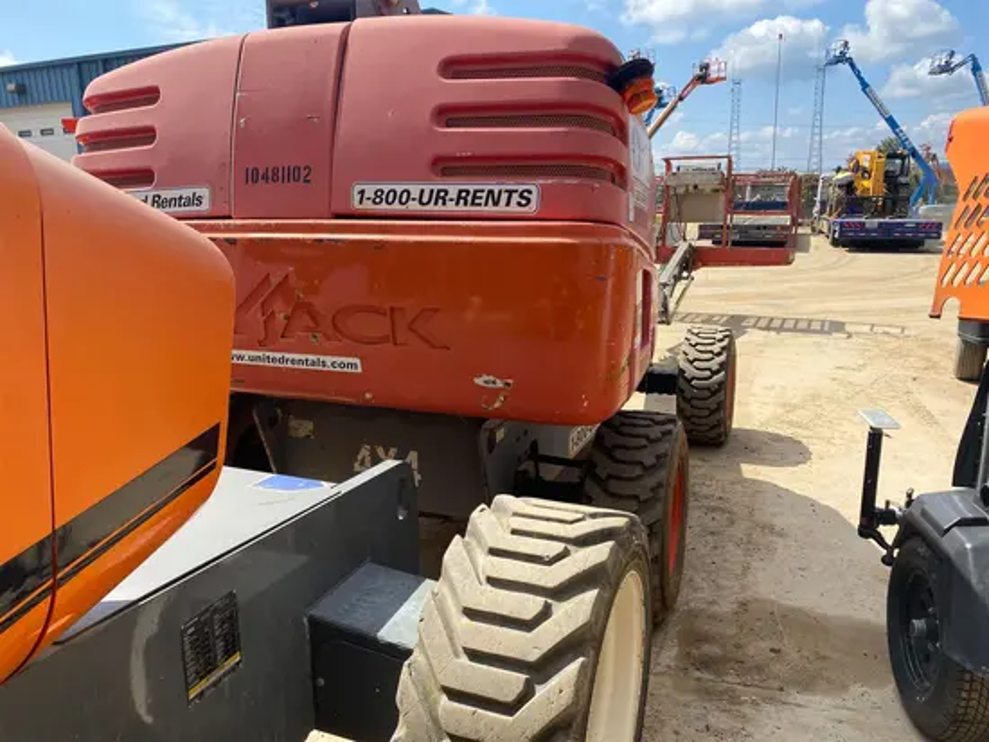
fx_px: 743
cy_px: 371
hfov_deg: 67.3
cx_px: 494
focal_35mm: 26
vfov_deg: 53.1
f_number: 1.8
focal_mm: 4.25
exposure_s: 1/1927
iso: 32
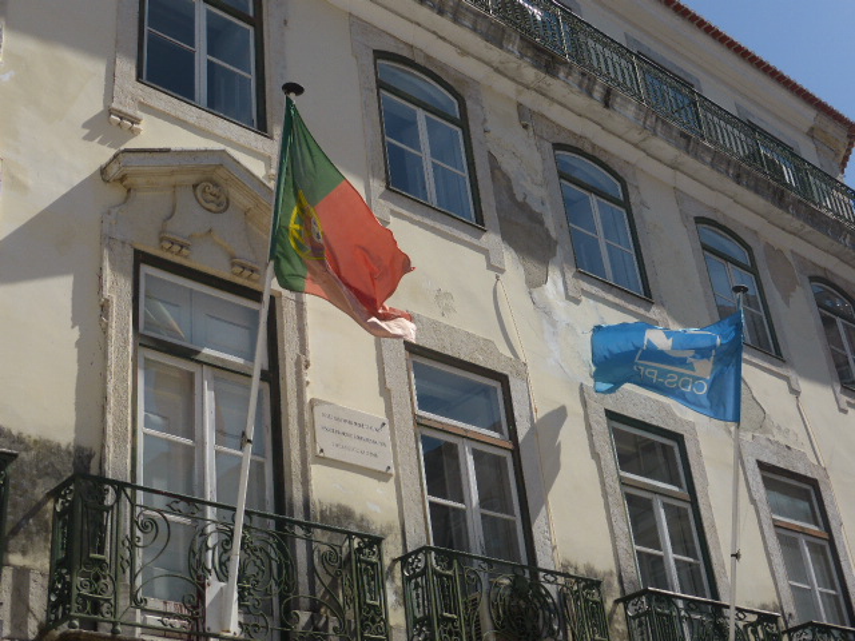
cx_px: 428
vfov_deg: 29.7
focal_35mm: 49
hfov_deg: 38.9
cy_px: 320
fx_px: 1210
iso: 100
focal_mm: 8.5
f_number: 4.2
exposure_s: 1/1000
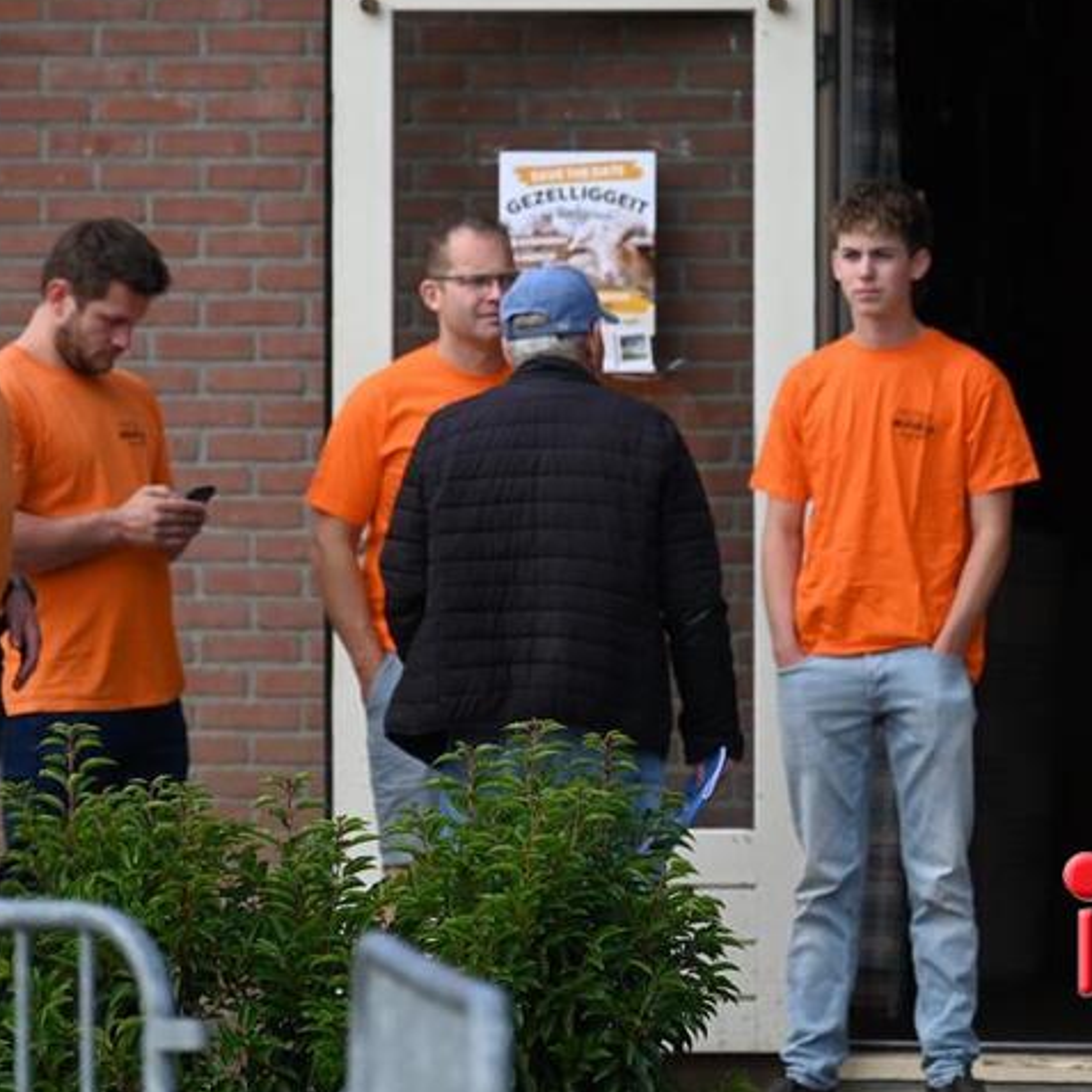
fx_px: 25197
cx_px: 476
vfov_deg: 2.5
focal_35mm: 706
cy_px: 354
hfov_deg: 2.5
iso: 500
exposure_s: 1/1250
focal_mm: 400
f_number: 5.6
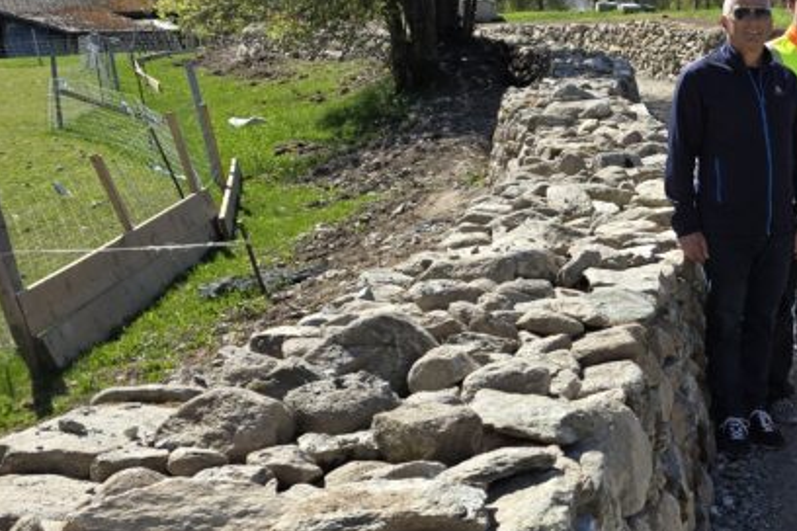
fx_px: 1328
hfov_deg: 29.0
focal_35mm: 60
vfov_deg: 22.6
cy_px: 264
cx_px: 953
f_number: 1.7
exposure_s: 1/614
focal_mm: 6.3
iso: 12
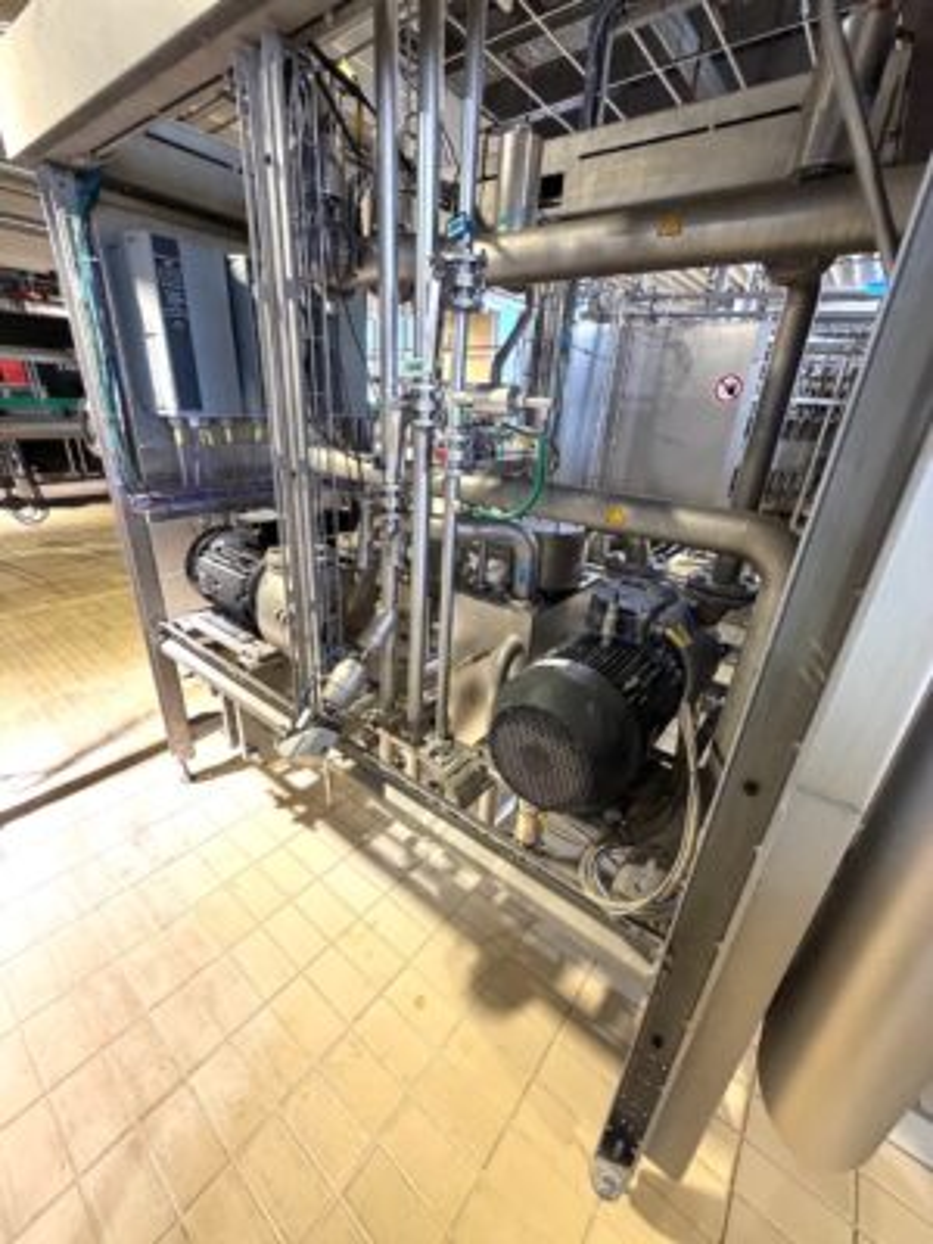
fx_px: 503
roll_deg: -2.9
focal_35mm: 14
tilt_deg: -24.0
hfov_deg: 85.7
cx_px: 466
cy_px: 622
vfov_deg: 102.1
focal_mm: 2.22
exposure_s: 1/50
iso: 320
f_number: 2.2
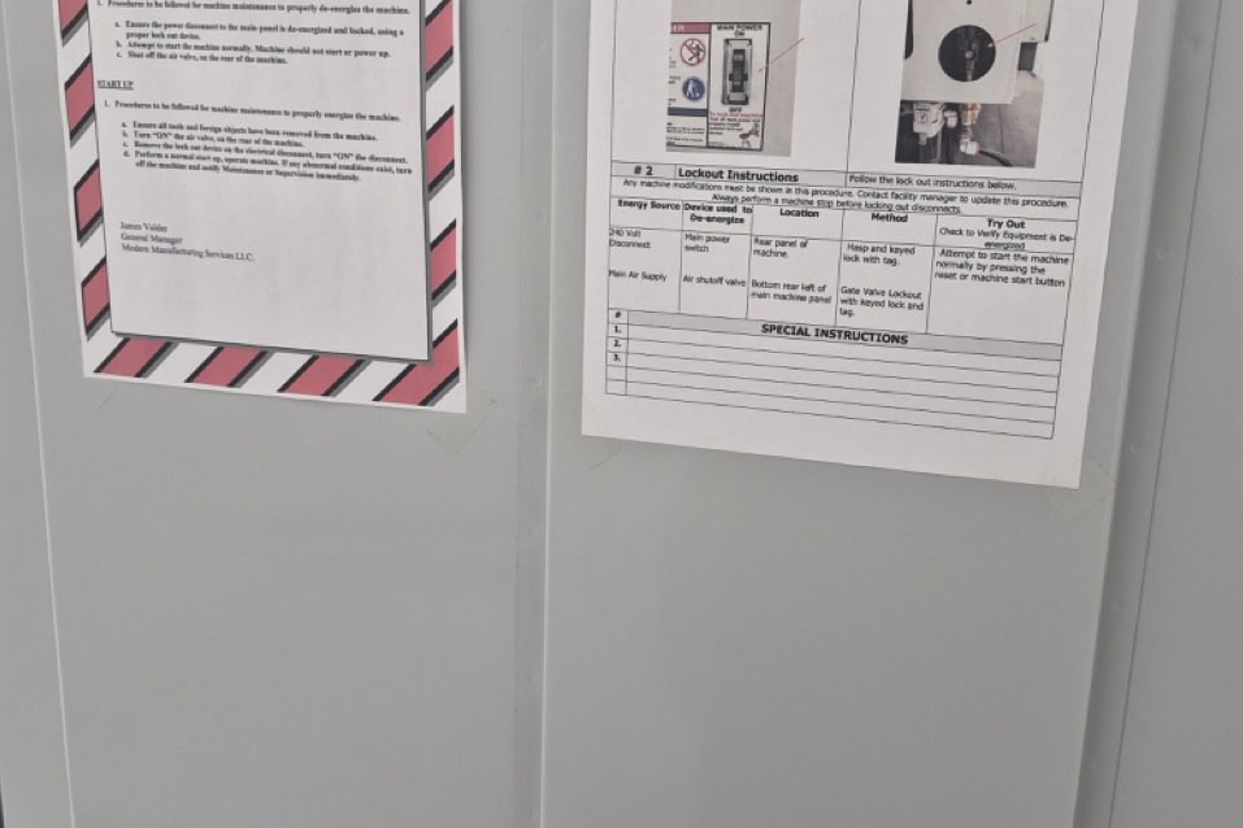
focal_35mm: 32
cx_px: 622
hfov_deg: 58.7
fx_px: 1105
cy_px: 318
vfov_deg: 40.9
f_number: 1.8
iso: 250
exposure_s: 1/120
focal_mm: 5.4
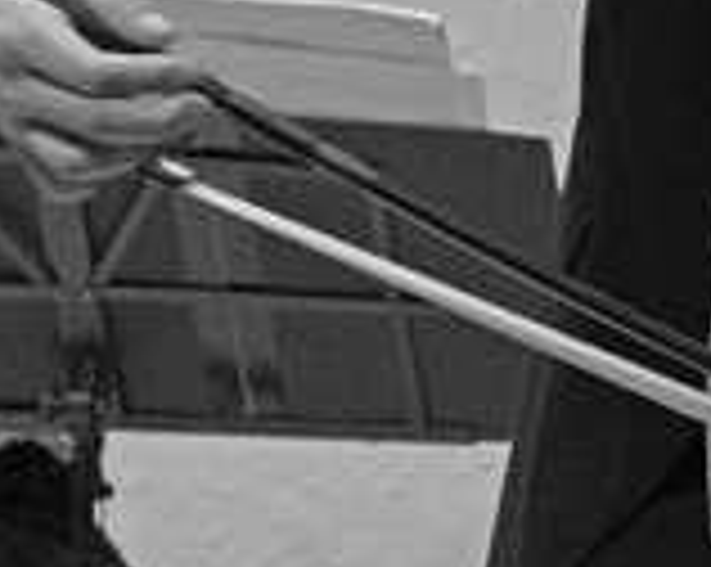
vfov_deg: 3.4
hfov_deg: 4.3
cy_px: -254
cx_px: 846
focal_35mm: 449
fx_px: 9437
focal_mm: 78.7
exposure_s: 1/125
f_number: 5.3
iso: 3200
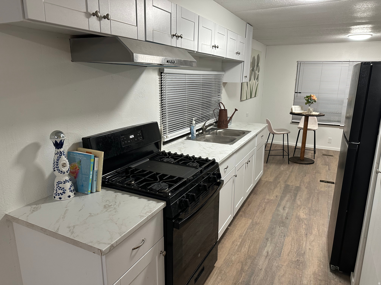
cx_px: 190
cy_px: 142
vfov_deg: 56.8
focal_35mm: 24
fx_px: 264
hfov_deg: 71.6
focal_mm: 6.86
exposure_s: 1/60
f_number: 1.78
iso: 320
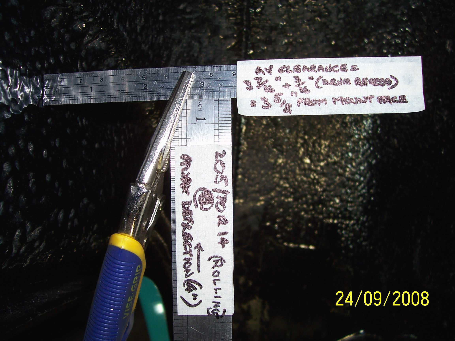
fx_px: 447
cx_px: 228
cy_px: 170
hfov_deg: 54.0
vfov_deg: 41.8
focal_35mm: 34
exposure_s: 1/60
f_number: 2.7
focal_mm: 5.6
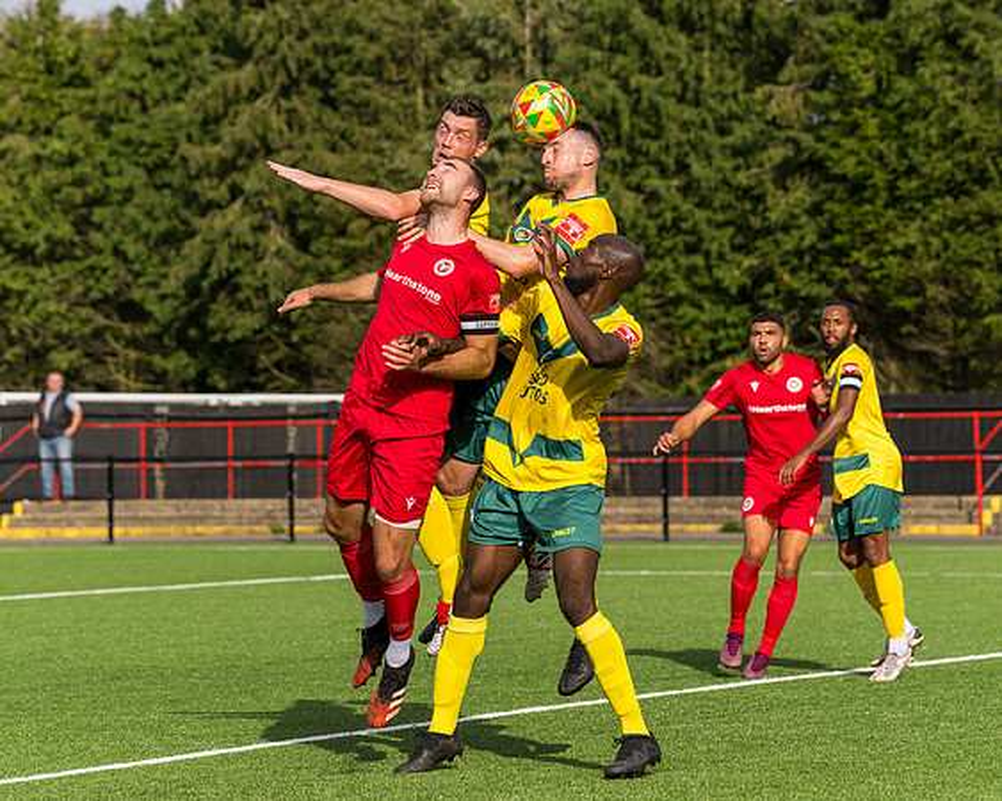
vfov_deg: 8.9
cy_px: 354
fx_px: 5122
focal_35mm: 173
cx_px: 494
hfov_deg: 11.2
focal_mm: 135
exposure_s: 1/3200
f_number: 5
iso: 400
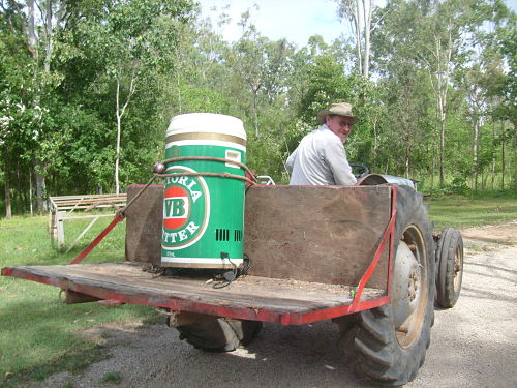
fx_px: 523
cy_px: 194
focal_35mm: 35
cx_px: 258
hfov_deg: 52.6
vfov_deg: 40.7
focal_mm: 5.8
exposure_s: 1/125
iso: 80
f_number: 7.1
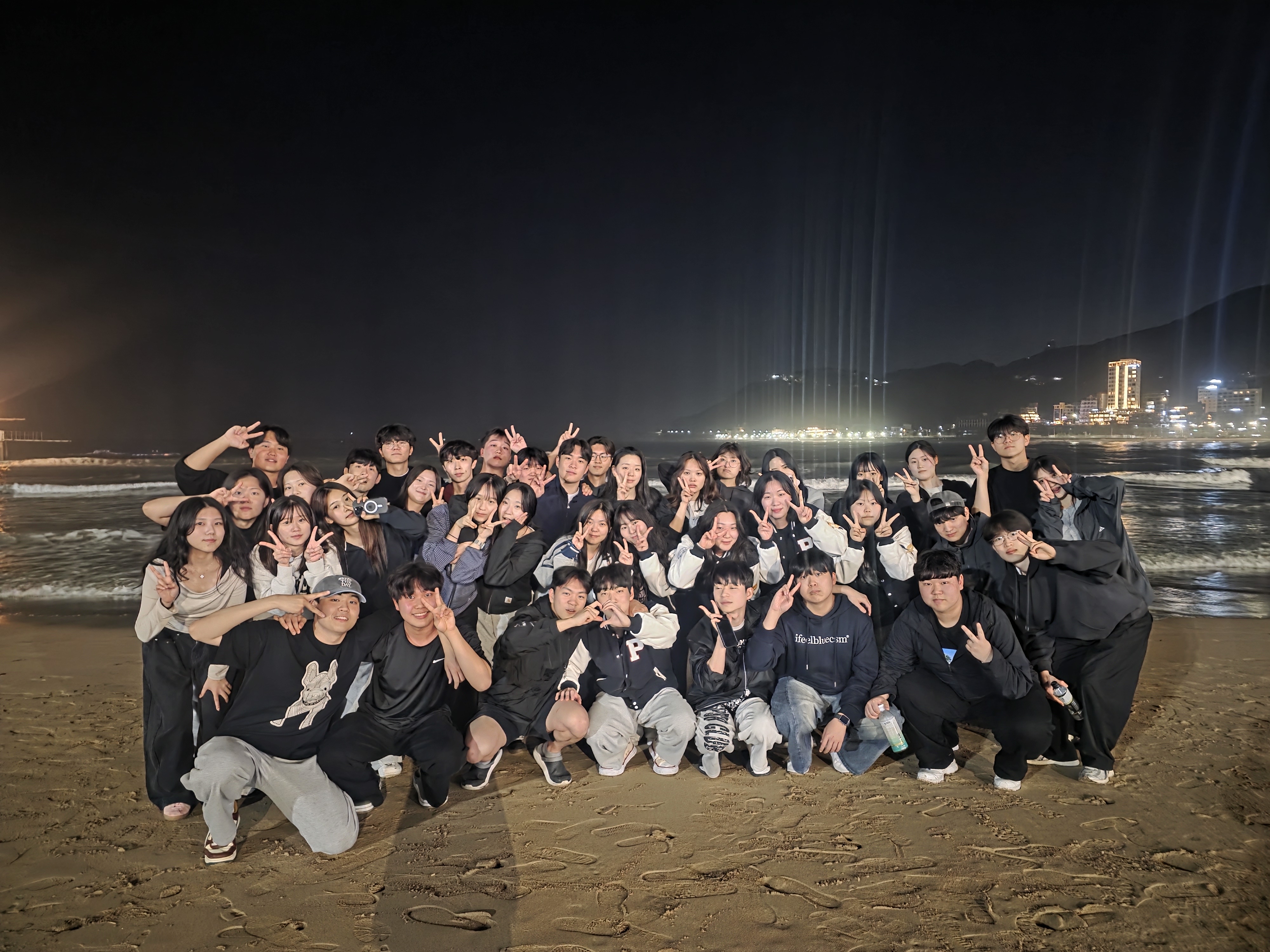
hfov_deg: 73.9
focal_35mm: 23
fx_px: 844
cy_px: 476
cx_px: 635
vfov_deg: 58.9
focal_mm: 6.3
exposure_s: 1/20
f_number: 1.7
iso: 2000
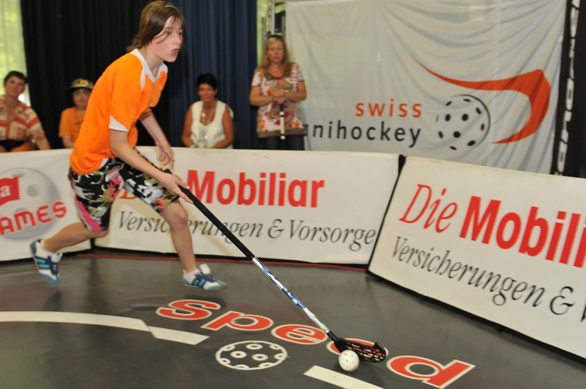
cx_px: 293
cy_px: 194
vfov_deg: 36.8
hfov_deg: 53.2
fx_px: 585
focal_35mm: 36
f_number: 2.8
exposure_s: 1/125
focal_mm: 24
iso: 800
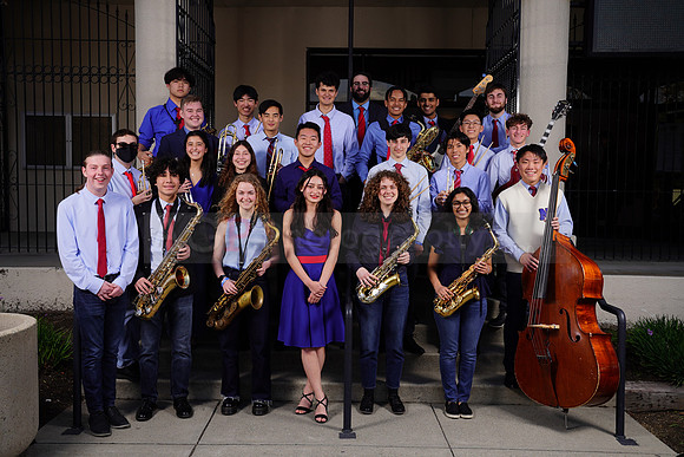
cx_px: 342
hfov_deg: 54.4
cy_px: 228
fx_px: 665
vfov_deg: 37.9
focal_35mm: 35
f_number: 8
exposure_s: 1/200
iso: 100
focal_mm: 35
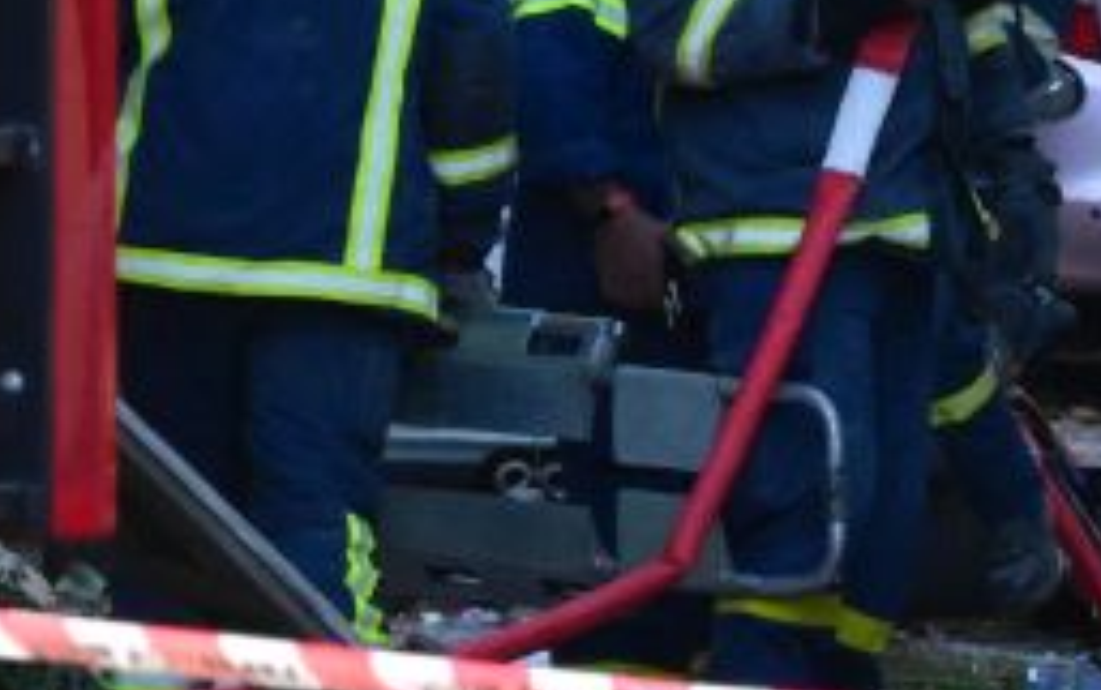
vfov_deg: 1.4
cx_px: 1692
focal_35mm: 950
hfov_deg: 2.2
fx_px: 28524
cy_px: -58
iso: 6400
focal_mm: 200
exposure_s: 1/400
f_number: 18
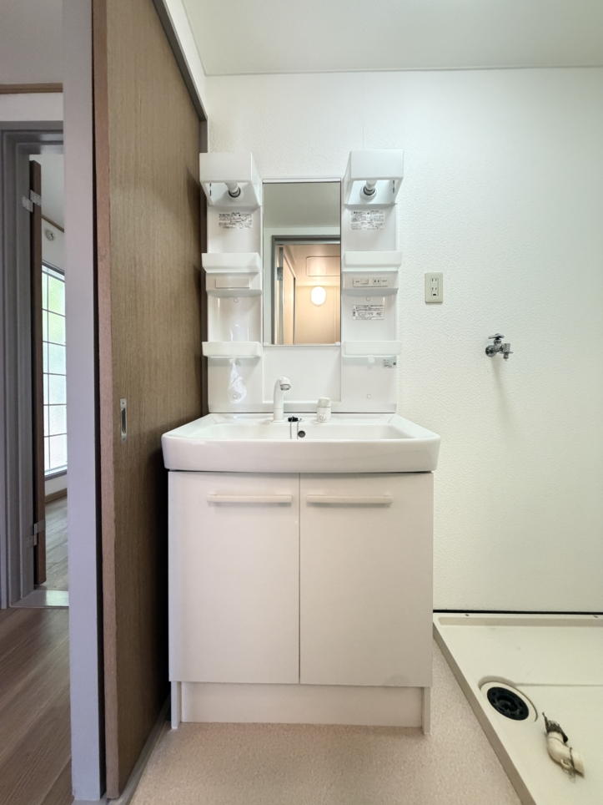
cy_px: 402
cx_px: 302
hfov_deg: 85.7
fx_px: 325
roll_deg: +0.2
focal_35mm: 14
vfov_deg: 102.1
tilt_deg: -0.2
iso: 640
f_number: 2.2
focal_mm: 2.22
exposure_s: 1/50
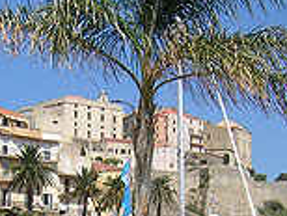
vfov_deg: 14.0
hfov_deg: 18.7
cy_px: 205
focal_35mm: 105
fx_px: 872
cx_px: 119
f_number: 5.2
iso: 100
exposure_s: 1/478
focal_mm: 4.7
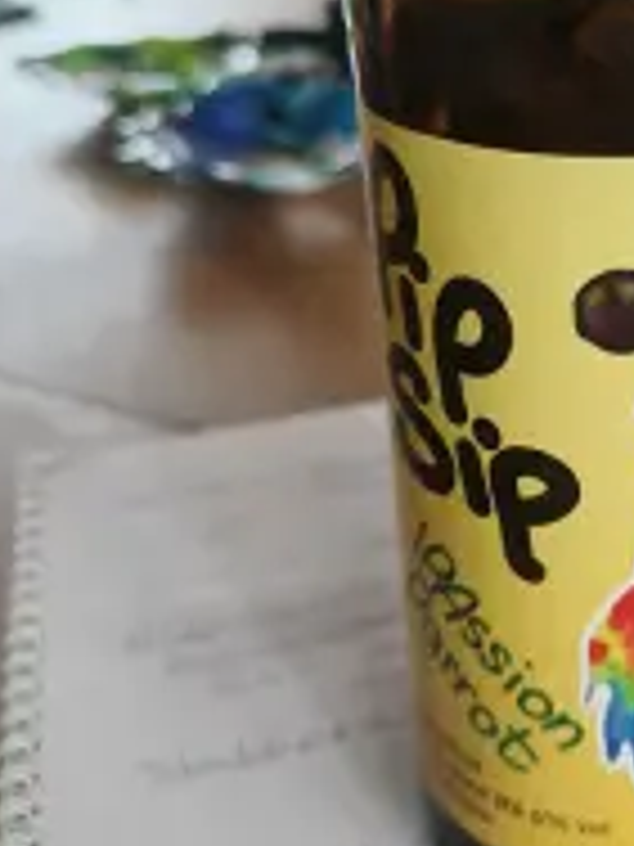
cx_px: 580
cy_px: 306
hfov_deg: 27.5
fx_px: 1245
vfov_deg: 37.2
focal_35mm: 51
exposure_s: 1/100
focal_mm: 5.59
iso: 160
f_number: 3.2
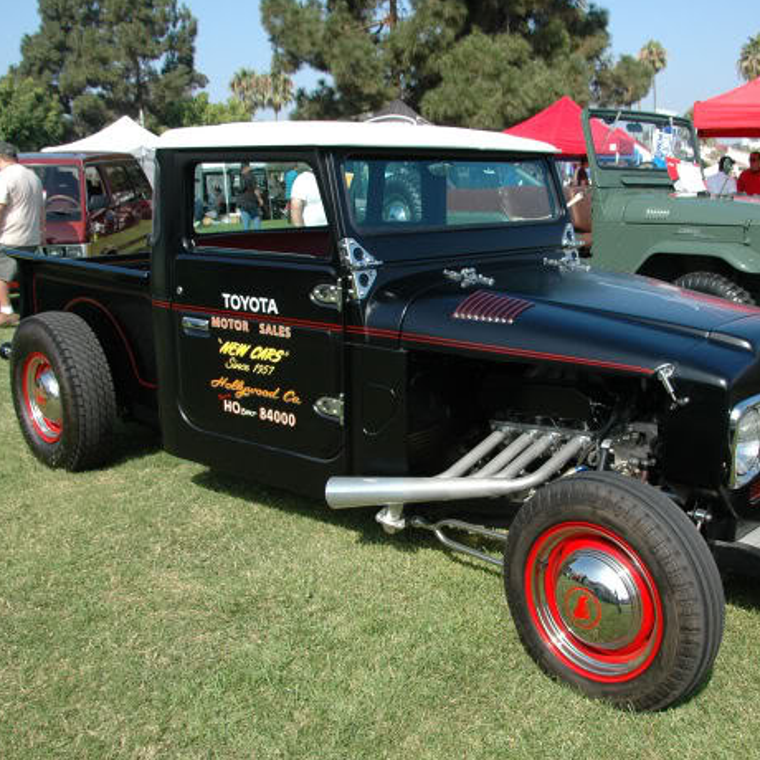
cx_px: 444
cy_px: 392
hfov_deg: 45.9
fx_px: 894
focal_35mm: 36
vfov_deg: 46.0
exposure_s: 1/1000
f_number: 4.5
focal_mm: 18
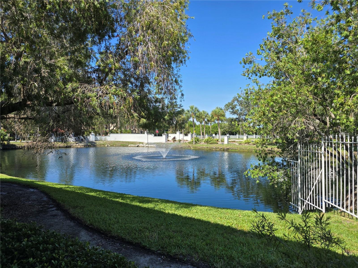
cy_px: 134
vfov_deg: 58.9
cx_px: 179
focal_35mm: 23
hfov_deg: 73.9
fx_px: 238
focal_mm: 6.3
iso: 12
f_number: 1.7
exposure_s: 1/480
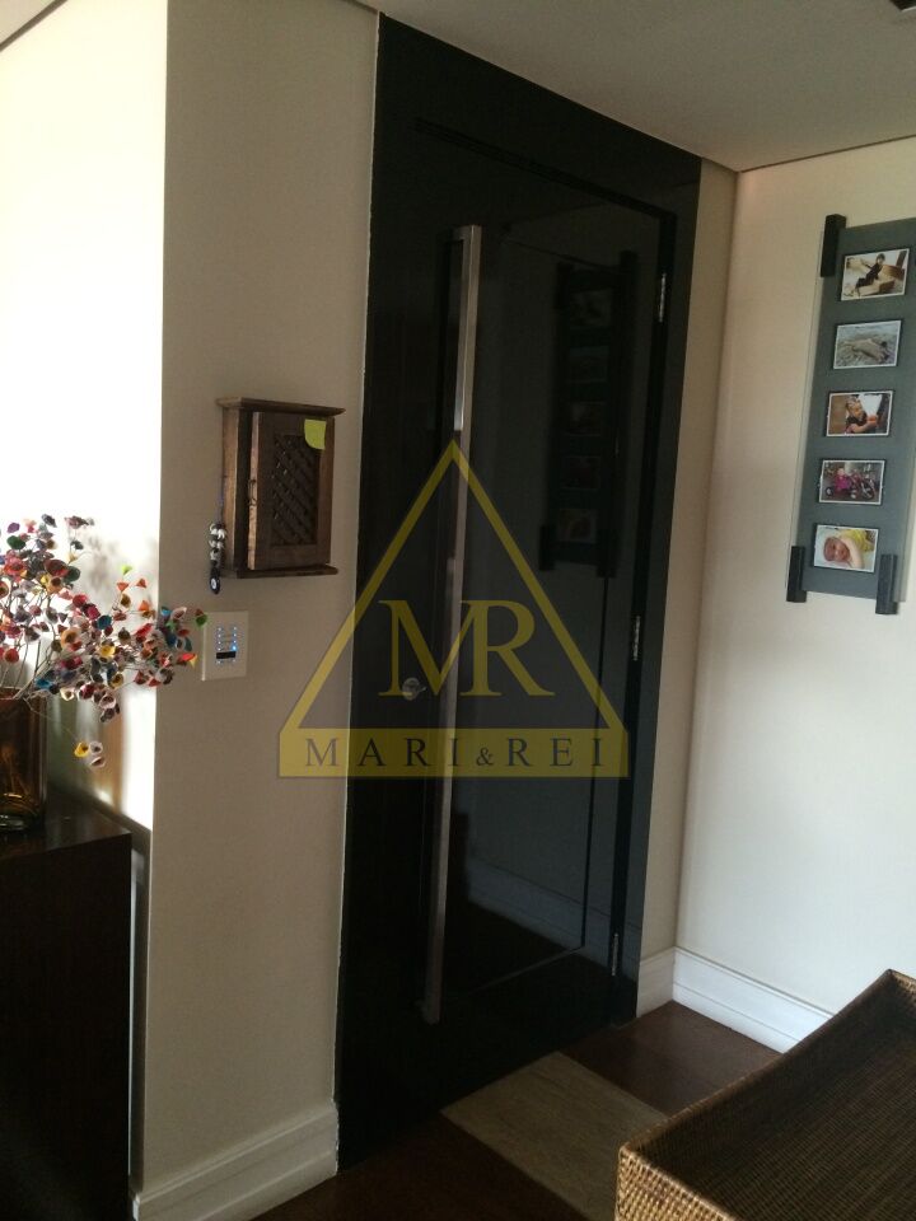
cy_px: 610
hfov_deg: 48.2
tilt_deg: -7.9
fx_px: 1023
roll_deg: -1.6
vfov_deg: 61.7
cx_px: 458
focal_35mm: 29
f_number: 2.2
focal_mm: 4.15
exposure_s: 1/30
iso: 250
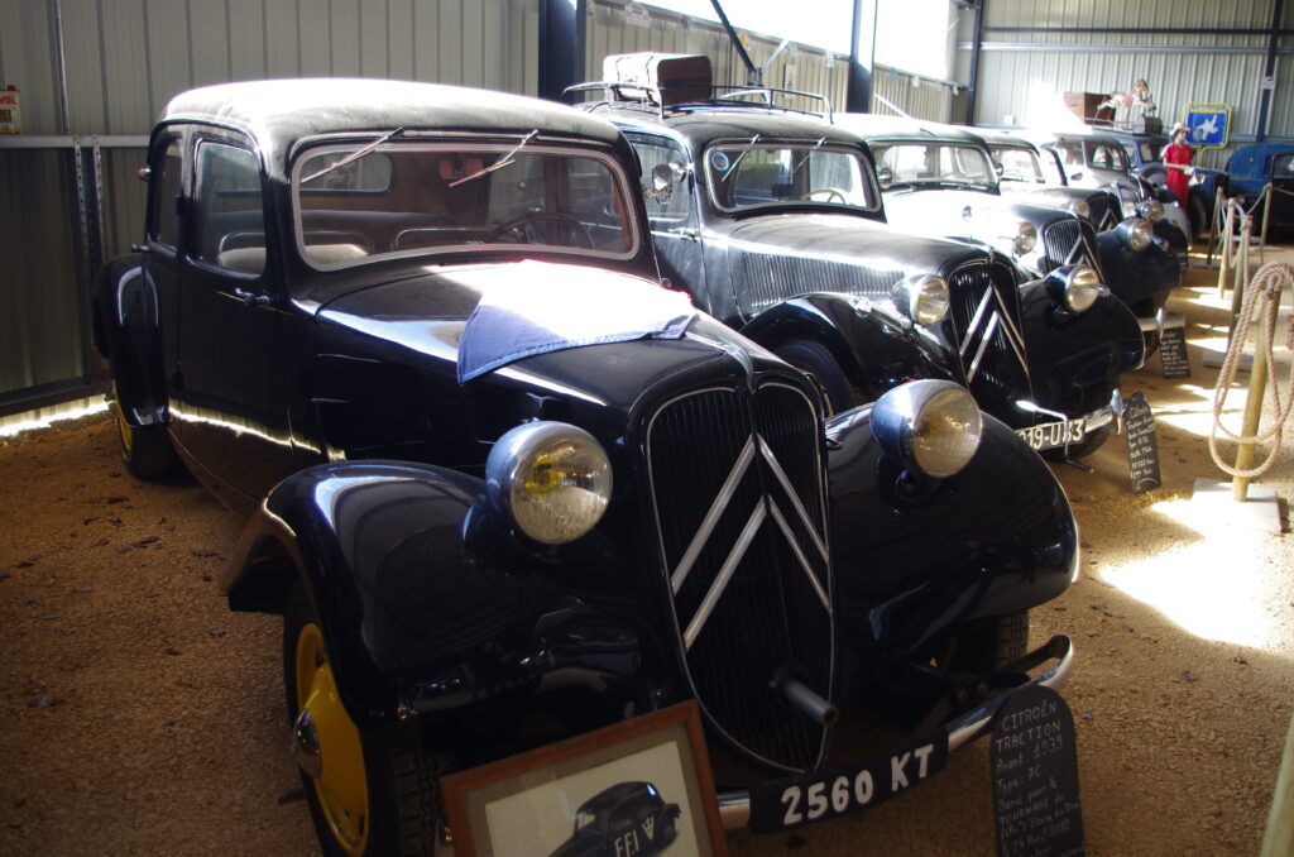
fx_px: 1143
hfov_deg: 59.0
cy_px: 428
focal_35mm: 32
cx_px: 647
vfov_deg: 41.1
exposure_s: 1/50
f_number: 4
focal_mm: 21.25
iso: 200
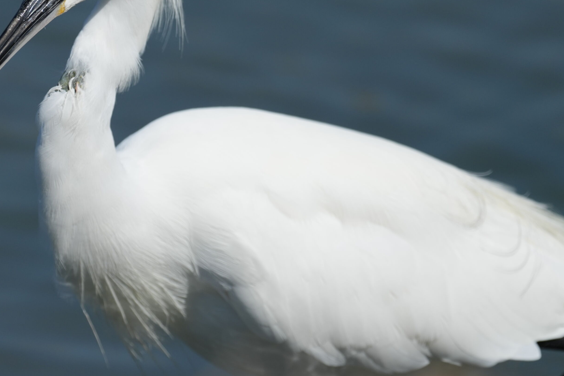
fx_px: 15680
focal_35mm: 1001
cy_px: 130
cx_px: 193
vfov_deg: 1.4
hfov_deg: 2.1
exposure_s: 1/2500
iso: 400
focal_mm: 560
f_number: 6.3
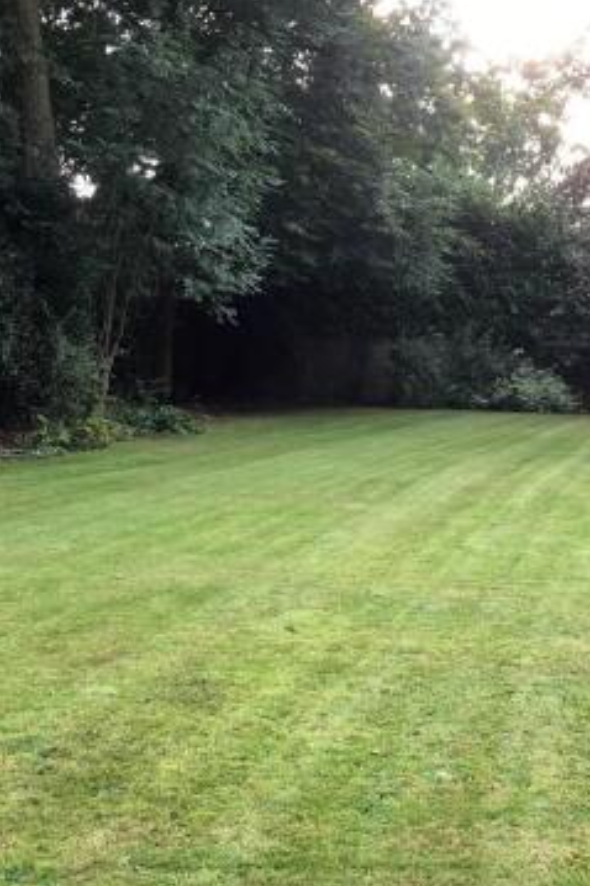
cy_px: 480
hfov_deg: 27.1
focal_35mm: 49
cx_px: 441
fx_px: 1206
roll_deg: -0.3
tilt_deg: -6.2
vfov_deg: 40.3
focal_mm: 4.15
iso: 40
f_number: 2.2
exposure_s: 1/100
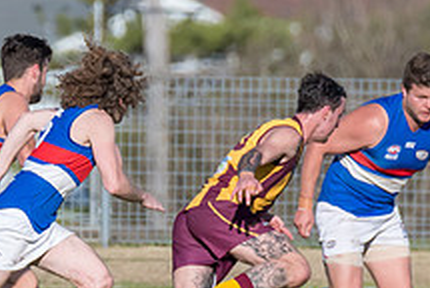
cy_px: 226
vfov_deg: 0.6
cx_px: 127
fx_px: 25727
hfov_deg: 1.0
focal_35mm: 2151
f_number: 8
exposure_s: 1/5000
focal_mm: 460
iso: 800
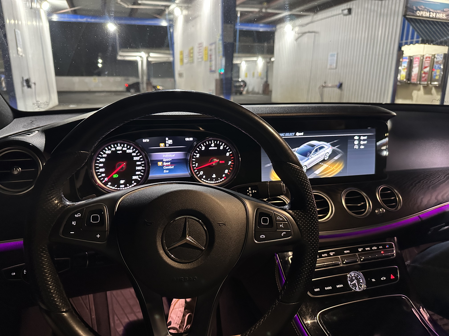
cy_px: 168
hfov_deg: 71.6
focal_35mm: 24
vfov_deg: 56.8
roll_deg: -0.5
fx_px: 311
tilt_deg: -14.7
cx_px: 224
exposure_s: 1/42
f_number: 1.78
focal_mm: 6.86
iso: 800
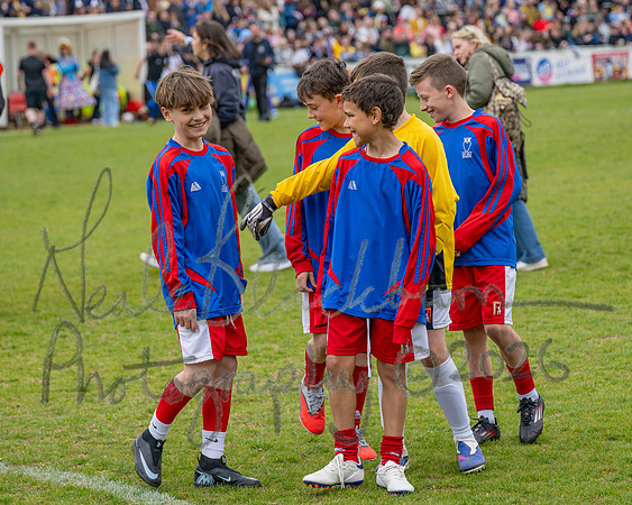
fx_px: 2682
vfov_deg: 10.8
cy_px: 267
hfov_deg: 13.4
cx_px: 341
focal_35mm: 143
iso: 125
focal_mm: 70
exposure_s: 1/1250
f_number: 2.8
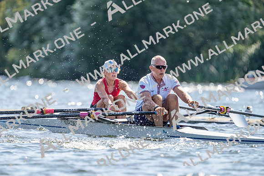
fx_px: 4401
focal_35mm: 600
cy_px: 88
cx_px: 132
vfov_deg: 2.3
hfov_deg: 3.4
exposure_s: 1/2000
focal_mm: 600
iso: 500
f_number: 6.3
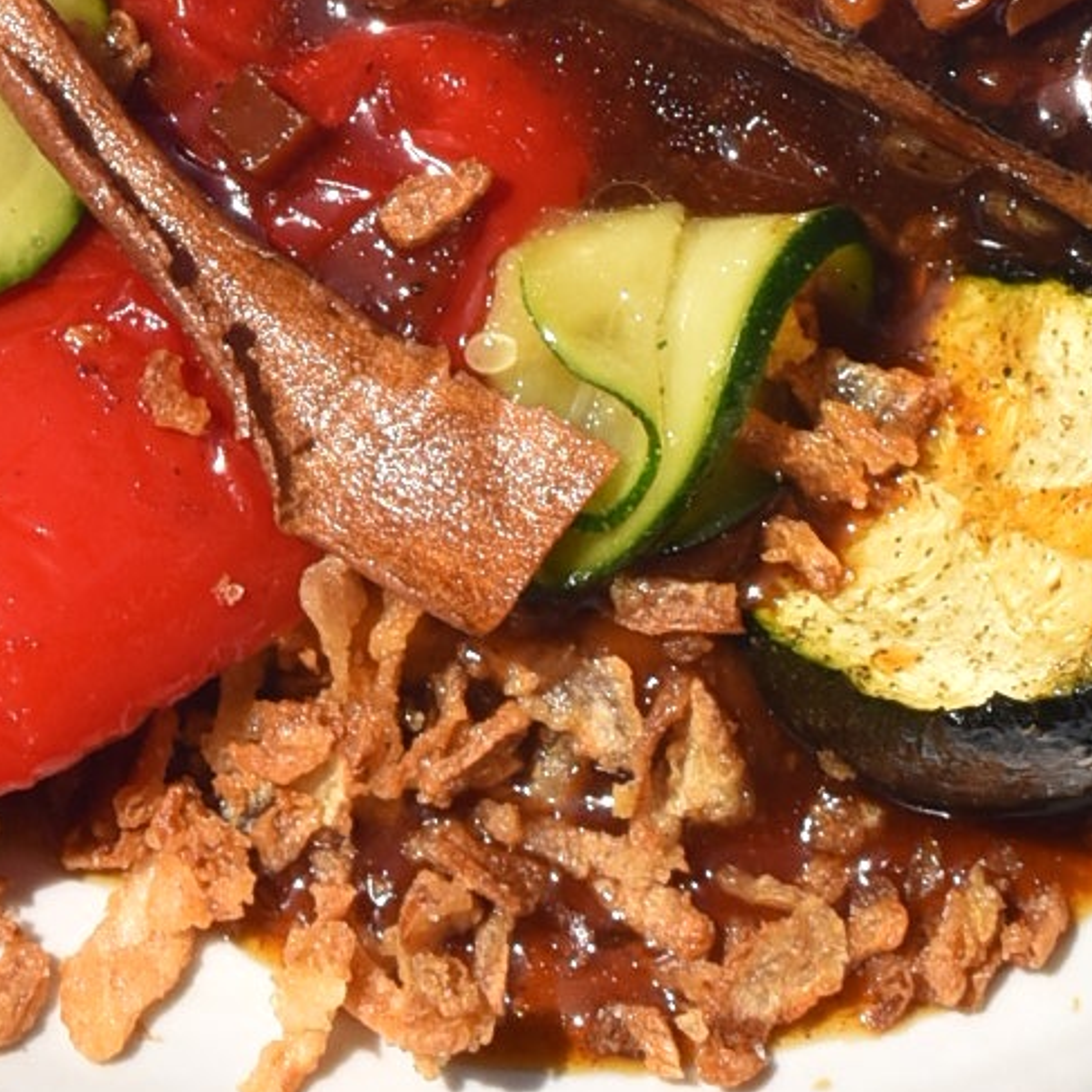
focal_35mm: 376
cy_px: -1623
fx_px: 13420
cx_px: 218
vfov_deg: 4.5
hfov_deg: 4.7
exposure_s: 1/500
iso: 200
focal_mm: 48
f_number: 11
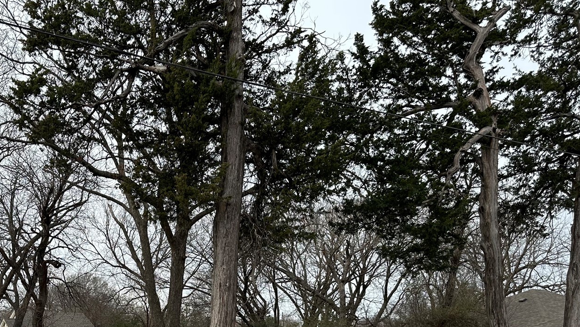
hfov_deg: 46.2
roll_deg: -2.0
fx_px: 661
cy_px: 319
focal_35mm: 43
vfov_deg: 26.4
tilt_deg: +2.7
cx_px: 168
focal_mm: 6.86
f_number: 1.78
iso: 80
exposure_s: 1/2155
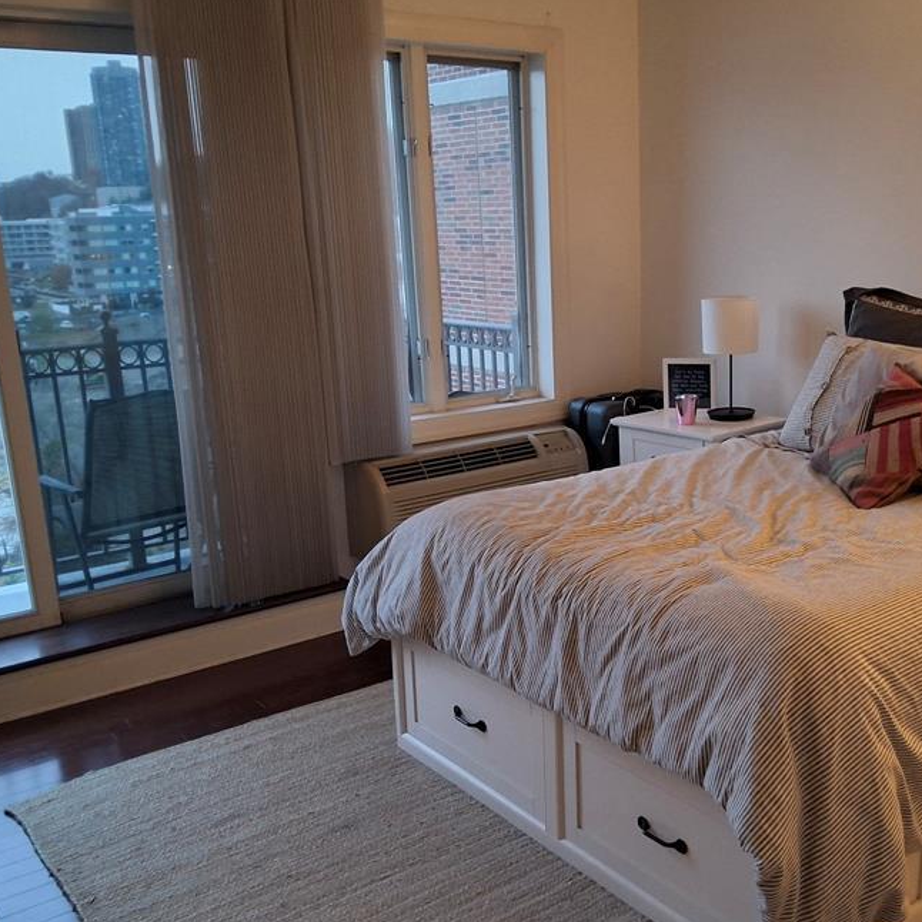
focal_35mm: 35
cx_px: 585
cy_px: 494
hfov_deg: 46.7
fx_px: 1055
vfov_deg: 47.2
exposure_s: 1/40
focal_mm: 3.08
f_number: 2
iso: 250
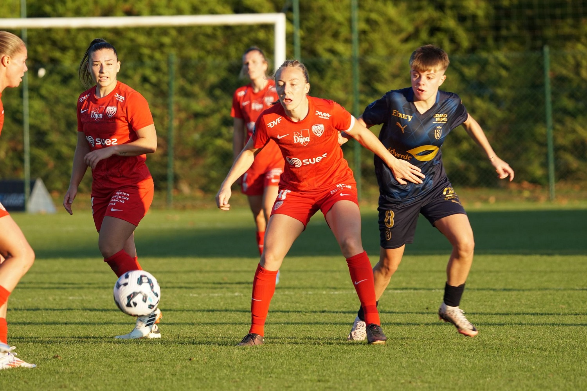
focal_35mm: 530
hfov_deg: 3.9
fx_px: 8630
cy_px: 196
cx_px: 294
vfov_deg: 2.6
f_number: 6.3
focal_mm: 353
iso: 500
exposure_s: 1/500
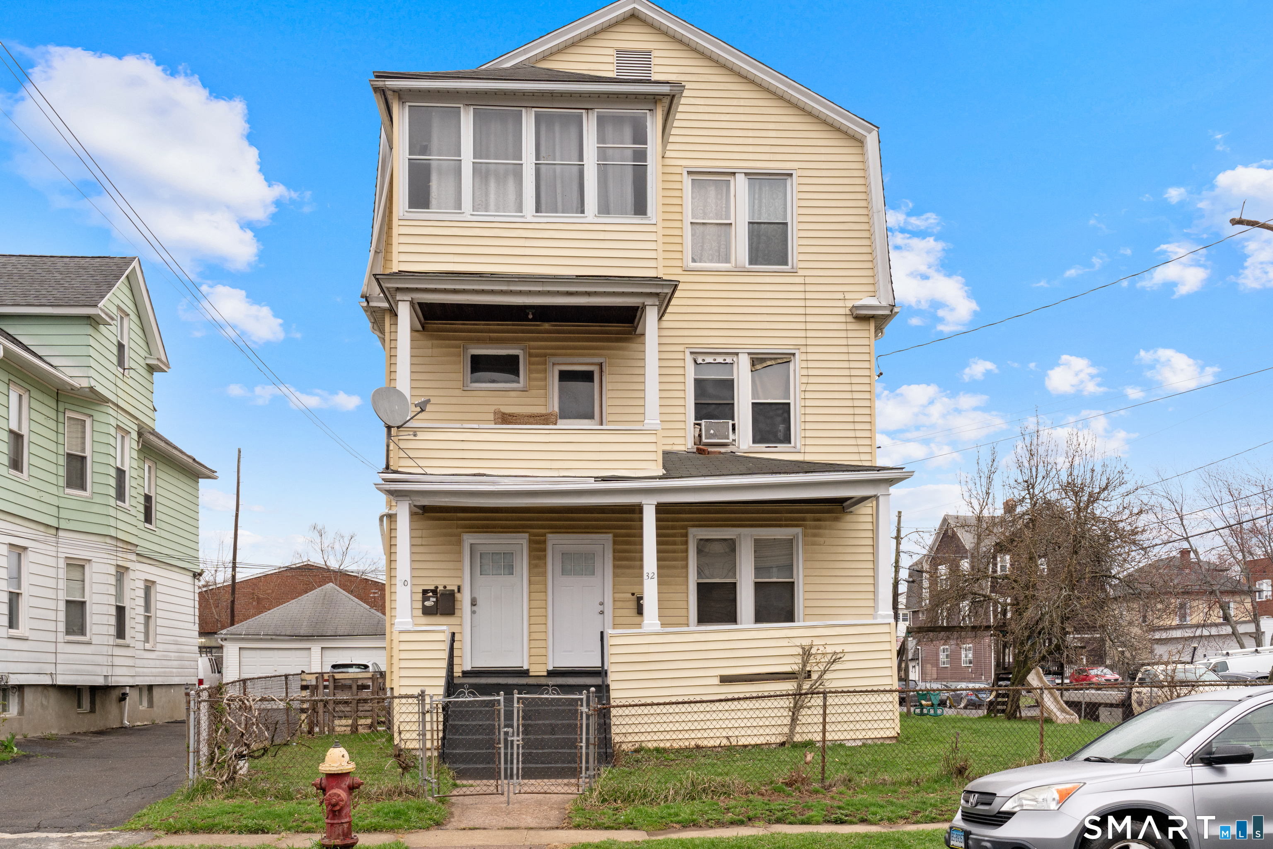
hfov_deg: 60.3
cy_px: 424
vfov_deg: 42.3
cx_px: 636
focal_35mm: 31
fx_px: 1096
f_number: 10
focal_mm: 31
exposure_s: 1/80
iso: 640
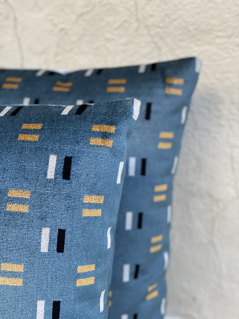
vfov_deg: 36.8
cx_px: 120
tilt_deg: -20.8
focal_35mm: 52
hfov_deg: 28.0
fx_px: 479
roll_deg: +2.3
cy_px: 160
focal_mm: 6
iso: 80
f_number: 2
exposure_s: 1/122
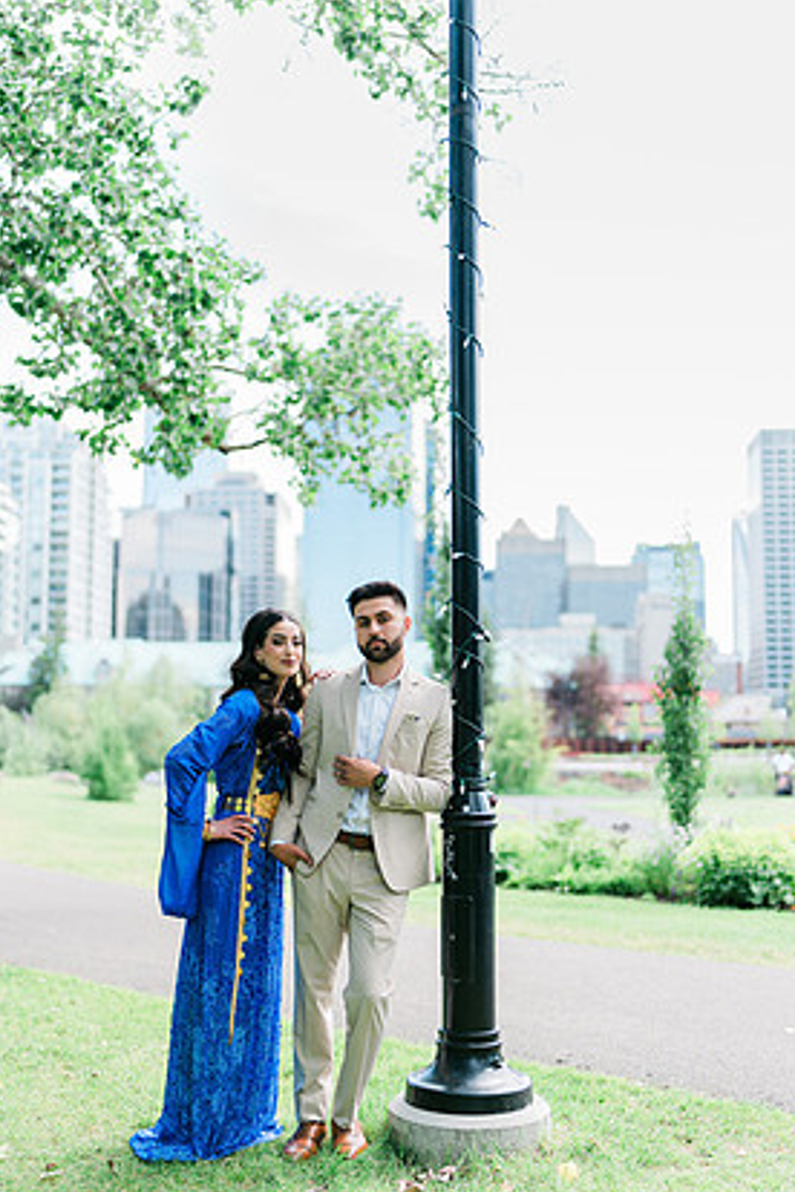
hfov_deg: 35.1
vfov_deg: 50.7
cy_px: 636
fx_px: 1259
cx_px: 386
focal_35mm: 38
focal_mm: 35
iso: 125
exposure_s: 1/1000
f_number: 1.2
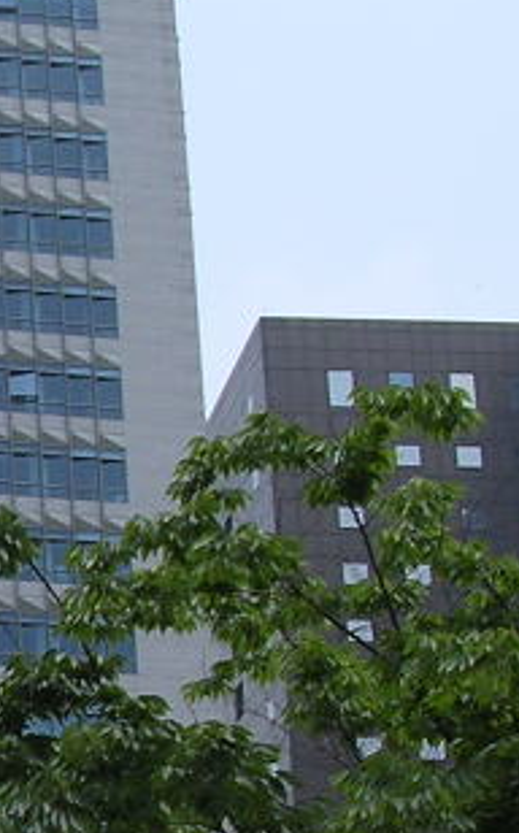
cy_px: 695
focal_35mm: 134
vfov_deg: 15.5
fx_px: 3038
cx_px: -670
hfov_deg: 8.9
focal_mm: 5.8
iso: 100
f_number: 5.6
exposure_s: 1/359
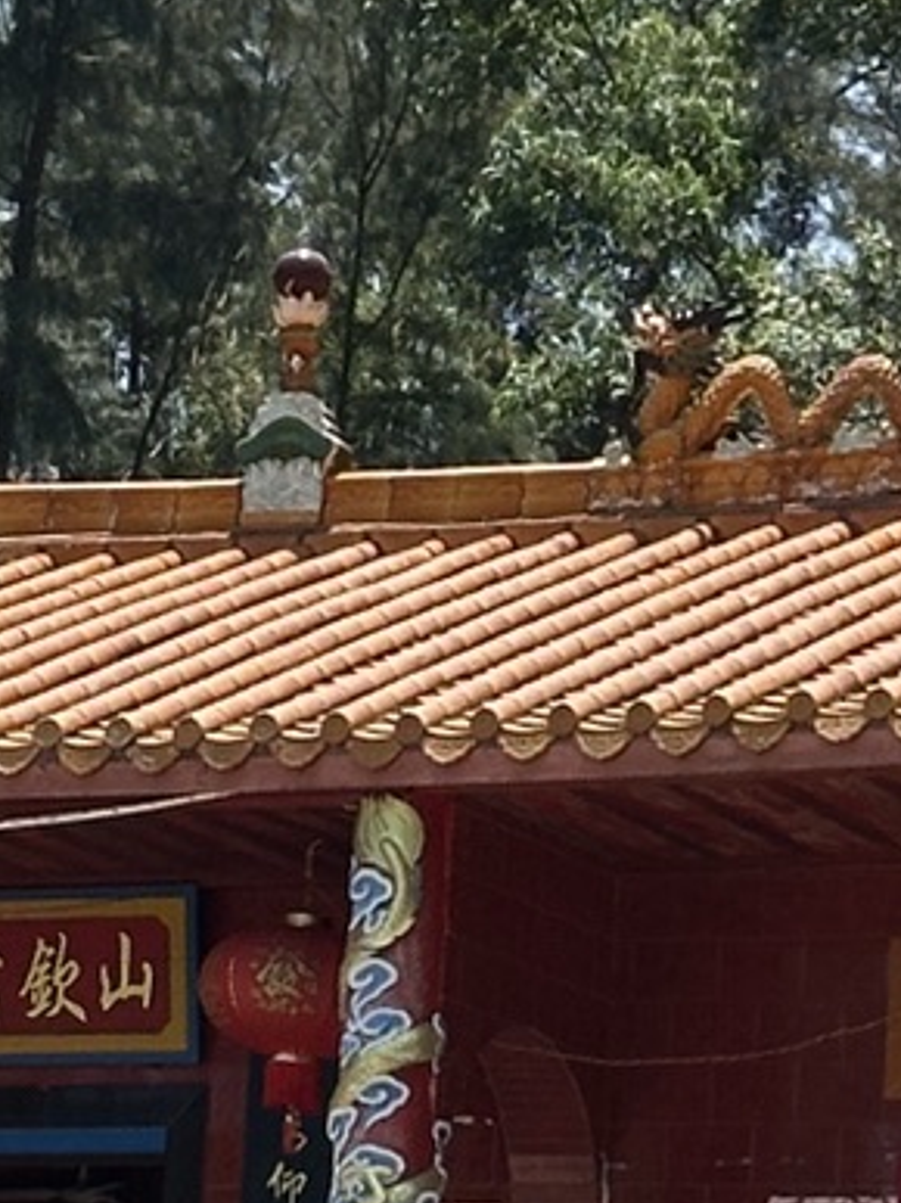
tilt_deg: +9.7
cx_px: 137
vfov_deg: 8.0
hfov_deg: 6.0
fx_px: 8611
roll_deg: -4.6
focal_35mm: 248
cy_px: 979
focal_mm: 6.86
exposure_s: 1/2890
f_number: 1.78
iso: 64
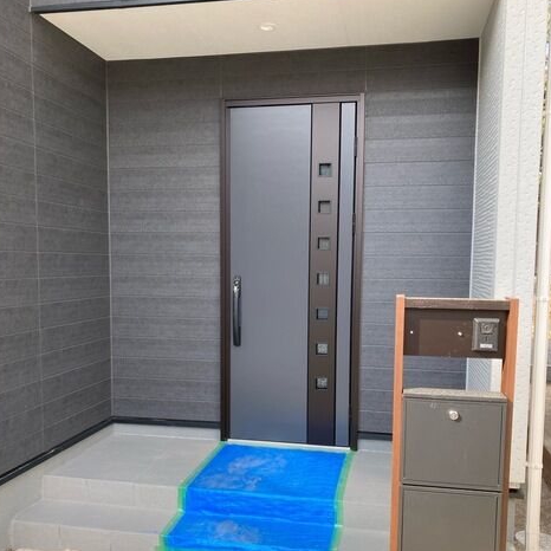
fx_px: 612
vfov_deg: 48.2
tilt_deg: -4.4
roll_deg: -1.4
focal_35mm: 34
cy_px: 326
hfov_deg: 48.4
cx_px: 271
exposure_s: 1/223
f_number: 1.8
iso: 20
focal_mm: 3.99
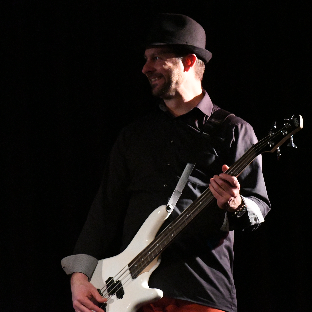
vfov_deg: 6.3
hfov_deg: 6.3
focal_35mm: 278
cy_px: 156
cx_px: 192
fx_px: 2831
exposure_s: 1/125
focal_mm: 145
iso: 16000
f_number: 8
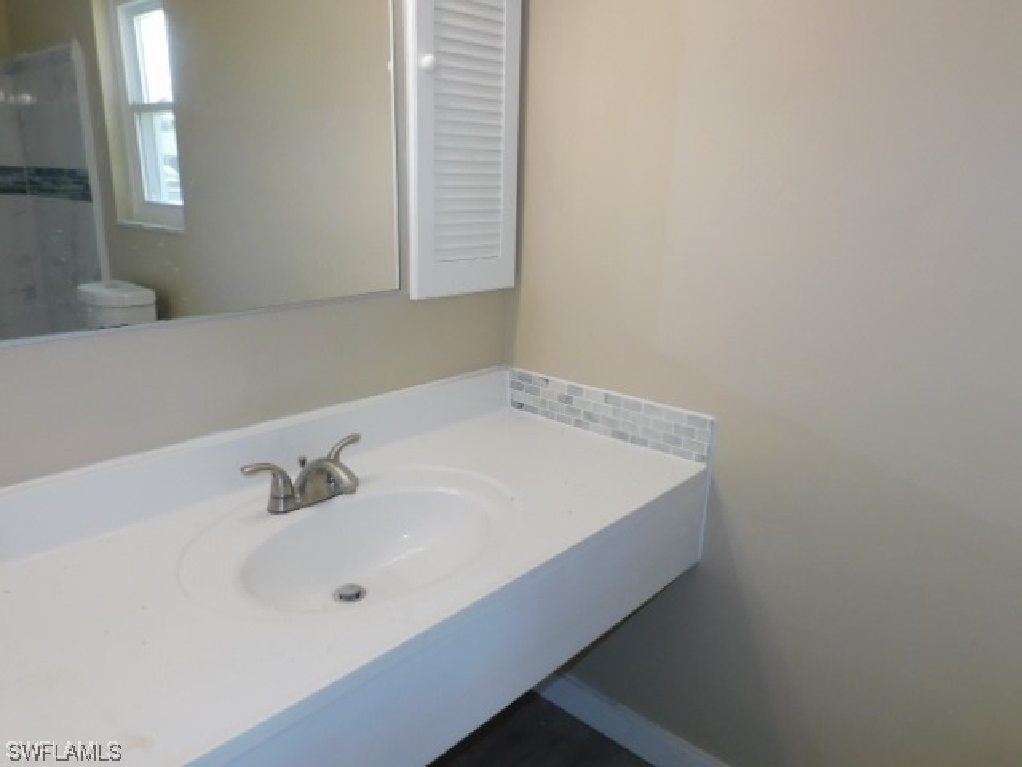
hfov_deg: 71.6
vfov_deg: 56.8
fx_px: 709
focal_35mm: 24
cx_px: 511
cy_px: 384
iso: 125
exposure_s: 1/50
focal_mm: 4.3
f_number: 3.3
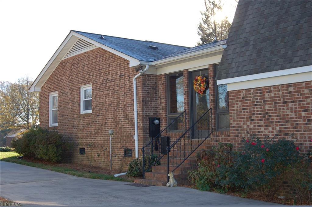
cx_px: 156
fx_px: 441
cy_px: 104
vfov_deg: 26.4
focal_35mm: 51
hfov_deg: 38.9
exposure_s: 1/500
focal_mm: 34
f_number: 5
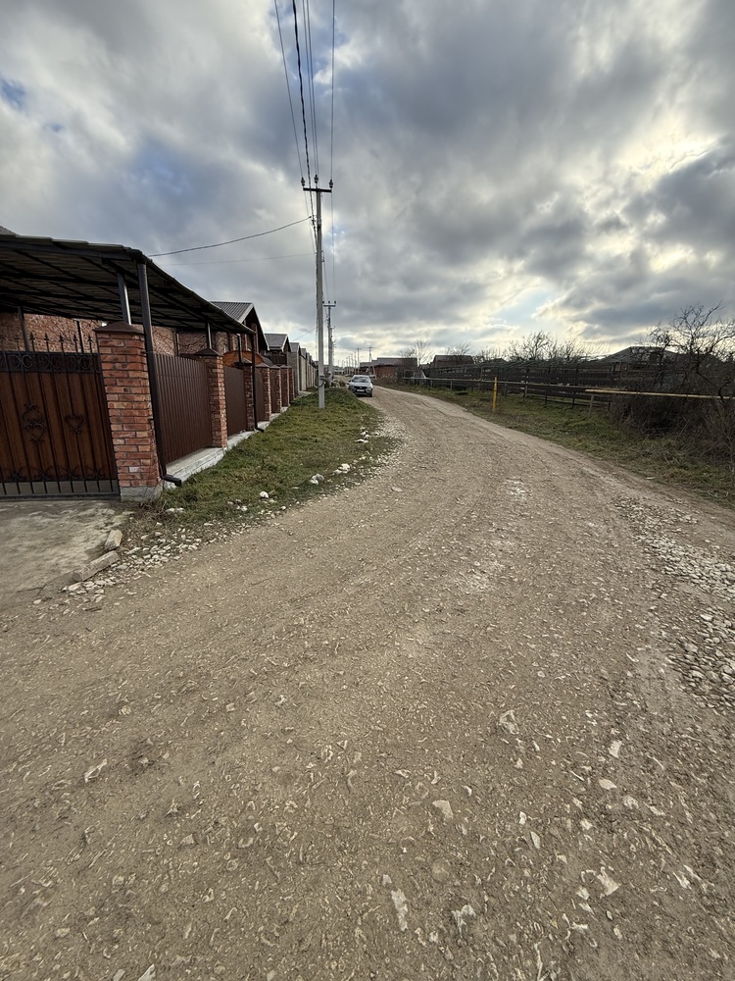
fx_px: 396
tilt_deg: -15.1
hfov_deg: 85.7
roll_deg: +3.2
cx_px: 368
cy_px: 490
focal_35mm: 14
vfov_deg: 102.1
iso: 64
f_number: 2.2
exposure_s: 1/1464
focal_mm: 2.22
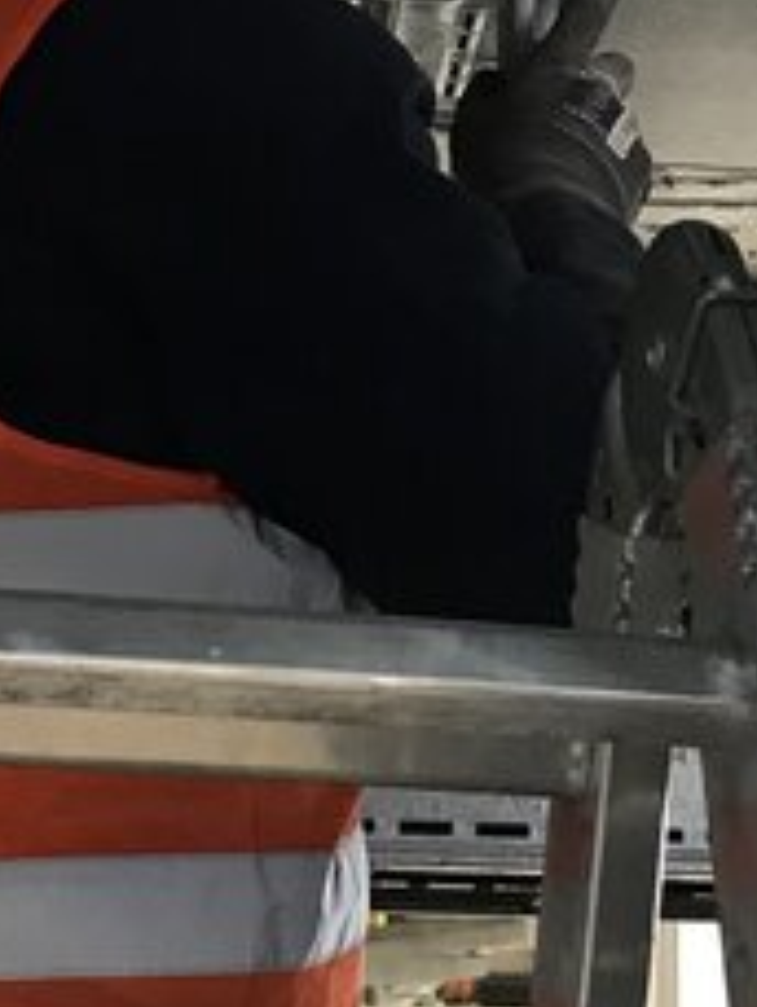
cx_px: 378
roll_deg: +0.3
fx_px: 3583
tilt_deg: +15.1
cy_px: 308
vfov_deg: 16.0
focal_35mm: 123
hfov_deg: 12.1
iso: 50
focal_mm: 3.99
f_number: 1.8
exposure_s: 1/17
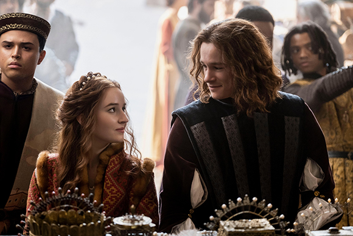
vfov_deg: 10.1
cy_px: 118
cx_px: 176
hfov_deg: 15.1
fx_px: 1334
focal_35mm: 136
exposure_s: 1/200
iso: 1600
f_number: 2.8
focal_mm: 90.6
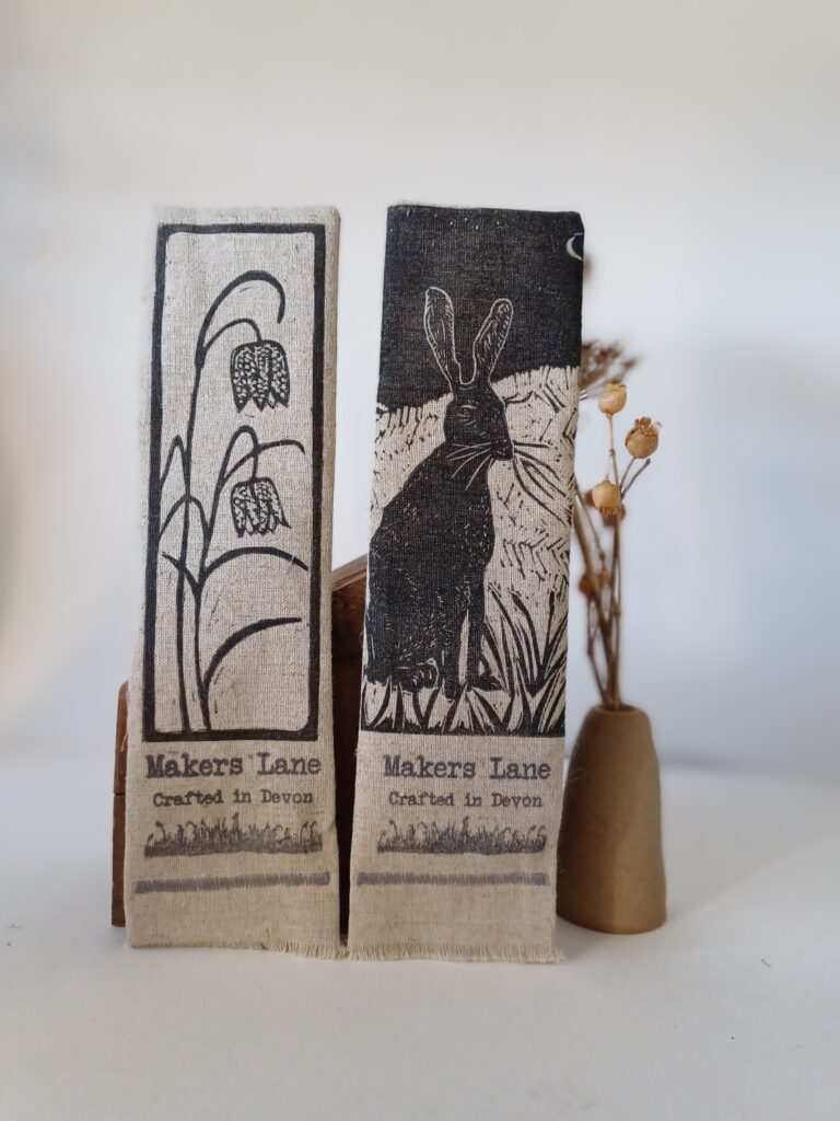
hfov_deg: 54.9
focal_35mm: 25
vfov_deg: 69.4
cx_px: 420
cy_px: 560
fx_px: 809
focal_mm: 4.65
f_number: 1.8
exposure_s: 1/33
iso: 320
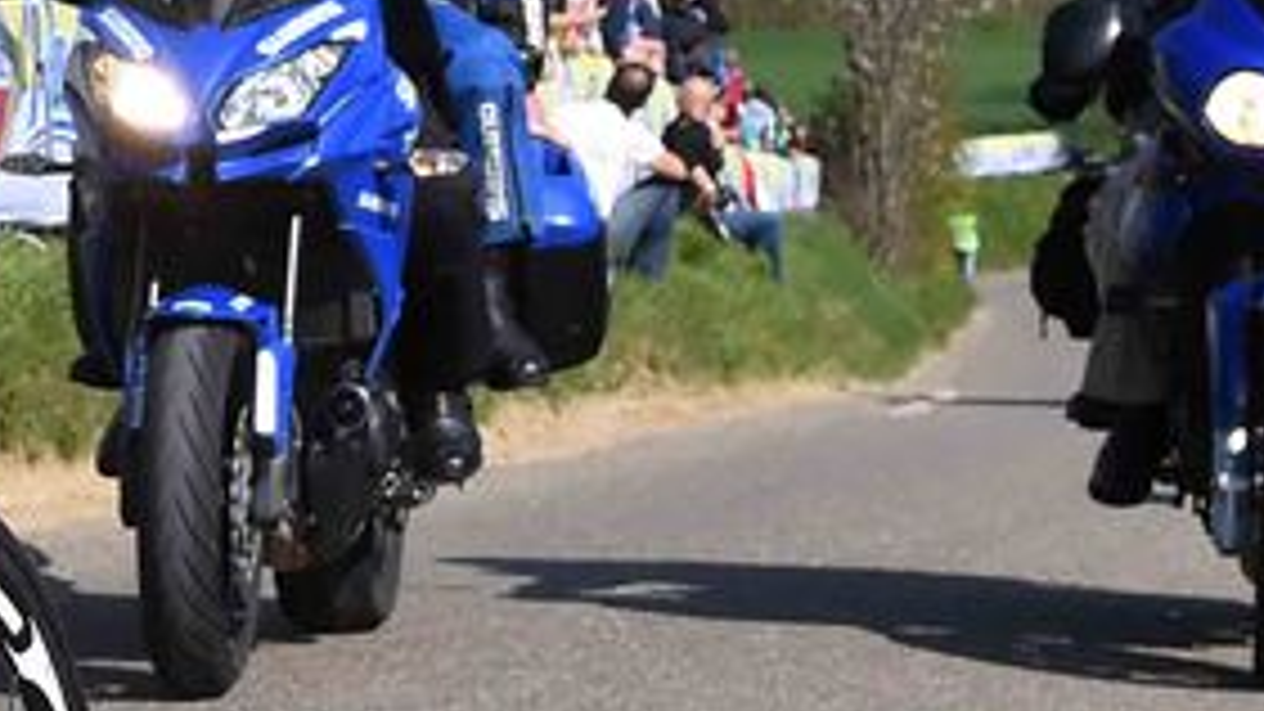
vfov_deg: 6.1
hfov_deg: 10.2
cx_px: -1003
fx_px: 6703
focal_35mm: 200
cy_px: 184
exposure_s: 1/640
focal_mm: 42
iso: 320
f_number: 8
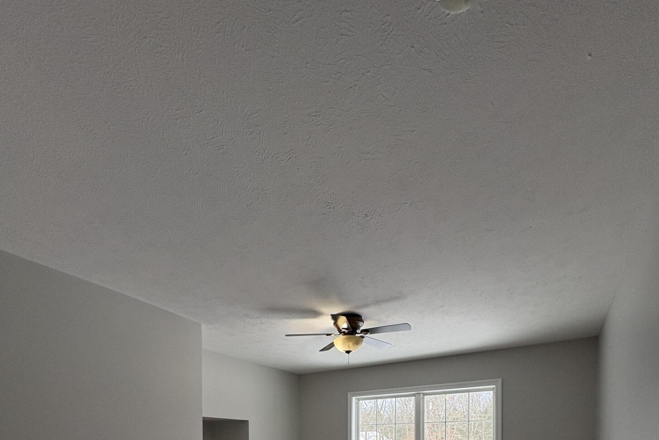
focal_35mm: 20
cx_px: 322
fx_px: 366
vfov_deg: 49.1
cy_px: 452
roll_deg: +0.1
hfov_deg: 84.0
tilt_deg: +0.0
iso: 160
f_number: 2.2
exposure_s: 1/99
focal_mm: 2.22
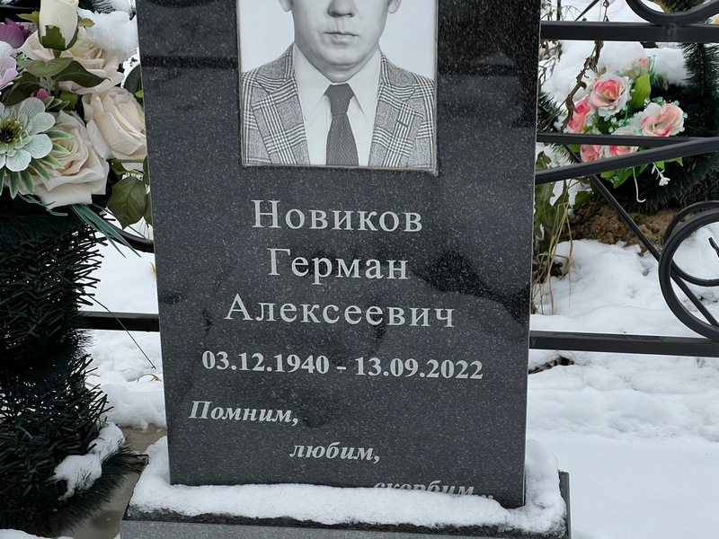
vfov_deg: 19.1
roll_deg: -0.7
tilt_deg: -27.8
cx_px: 360
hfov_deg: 25.3
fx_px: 1599
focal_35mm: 77
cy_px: 270
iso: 40
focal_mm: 9
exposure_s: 1/99
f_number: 2.8
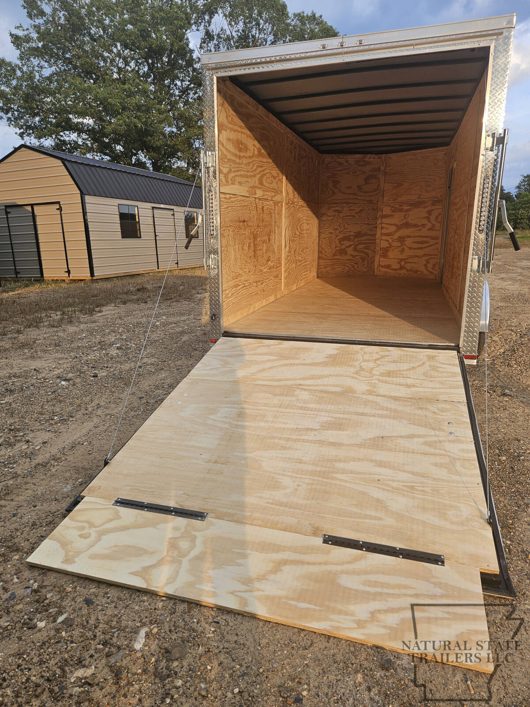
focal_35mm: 23
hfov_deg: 58.9
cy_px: 354
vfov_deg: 73.9
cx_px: 265
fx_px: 470
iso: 25
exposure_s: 1/225
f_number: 1.8
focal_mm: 5.4
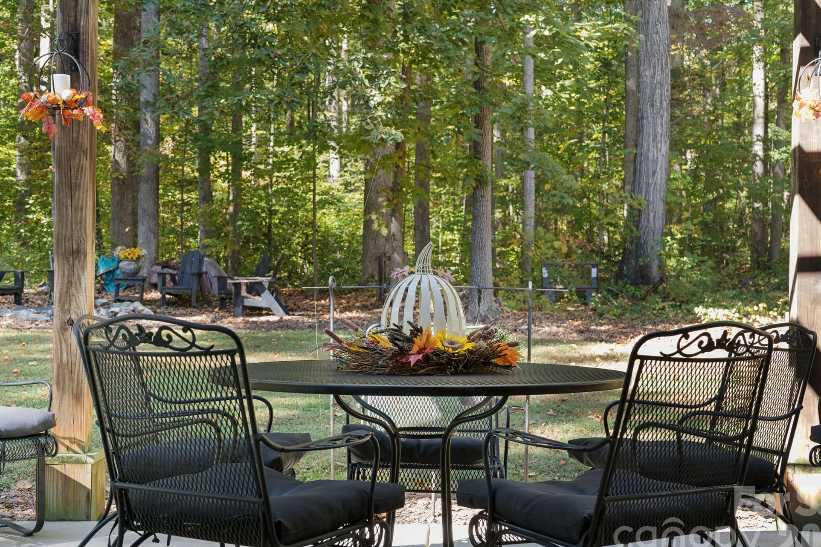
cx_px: 433
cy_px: 279
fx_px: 1140
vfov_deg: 27.0
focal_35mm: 50
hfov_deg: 39.6
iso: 1600
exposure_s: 1/100
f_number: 8
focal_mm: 47
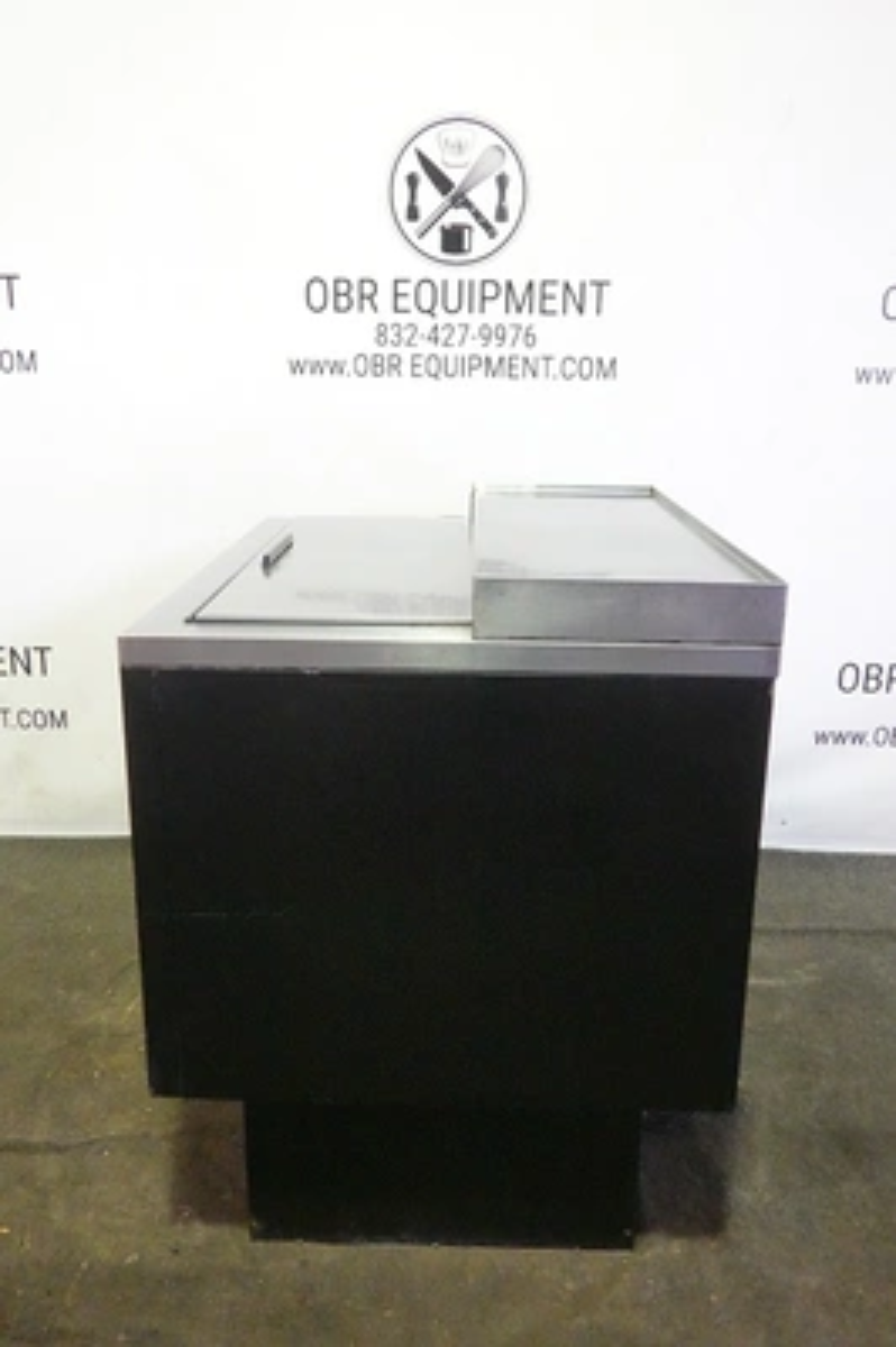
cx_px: 448
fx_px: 1122
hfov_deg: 43.5
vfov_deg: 62.0
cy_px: 674
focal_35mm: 30
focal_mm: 11.29
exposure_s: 1/20
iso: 3200
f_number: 9
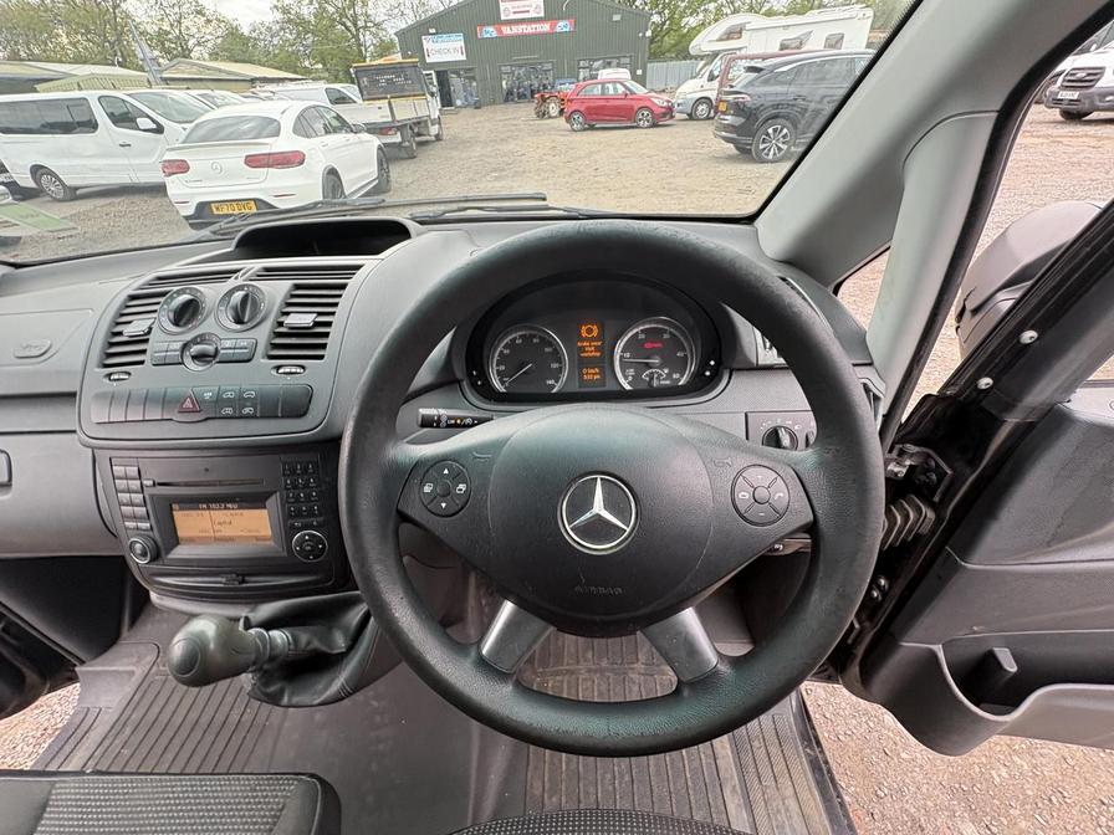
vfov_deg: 85.7
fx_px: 451
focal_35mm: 14
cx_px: 557
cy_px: 418
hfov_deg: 102.1
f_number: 2.2
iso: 100
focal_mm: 2.22
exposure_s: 1/99
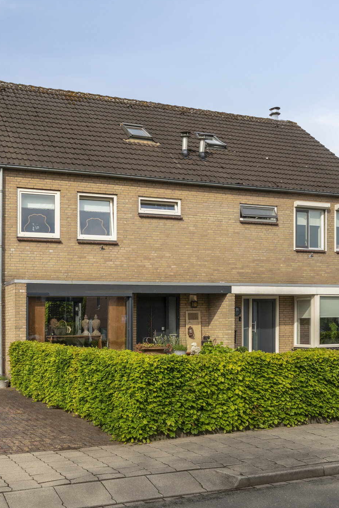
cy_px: 256
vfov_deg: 50.6
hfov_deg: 34.4
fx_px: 538
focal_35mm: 38
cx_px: 91
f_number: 8
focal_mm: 24.7
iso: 800
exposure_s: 1/800
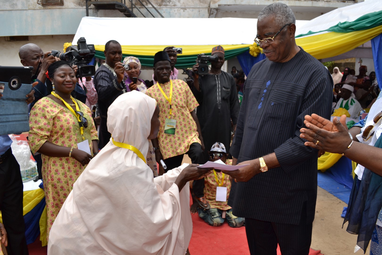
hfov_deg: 67.4
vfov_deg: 47.9
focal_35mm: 27
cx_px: 191
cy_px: 128
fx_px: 286
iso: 100
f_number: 5.6
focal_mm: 18
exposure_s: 1/200
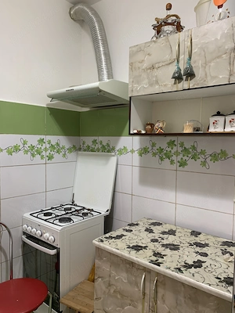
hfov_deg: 53.1
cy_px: 156
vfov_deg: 67.3
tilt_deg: -4.7
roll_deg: -0.4
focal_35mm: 26
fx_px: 235
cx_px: 118
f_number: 1.8
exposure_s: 1/50
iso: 160
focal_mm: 4.25
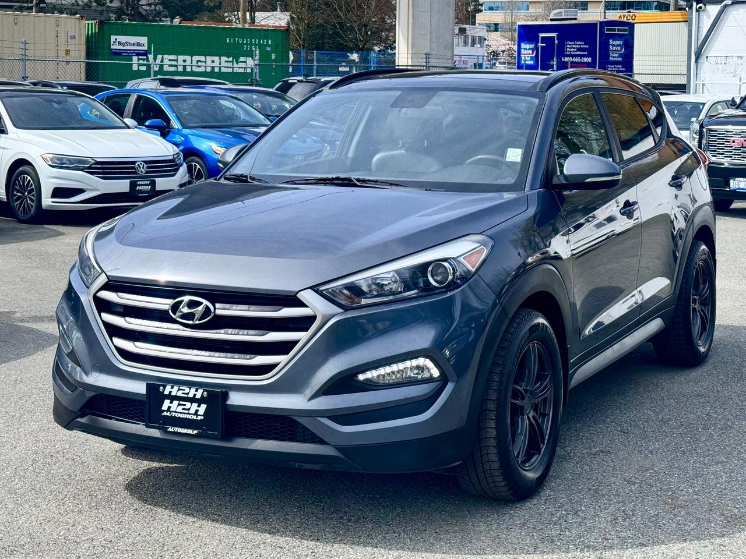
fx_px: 1034
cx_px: 373
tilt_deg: -6.2
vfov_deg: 30.3
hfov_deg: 39.7
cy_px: 280
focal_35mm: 48
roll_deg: -1.2
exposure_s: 1/1490
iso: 64
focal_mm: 6.76
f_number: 1.78
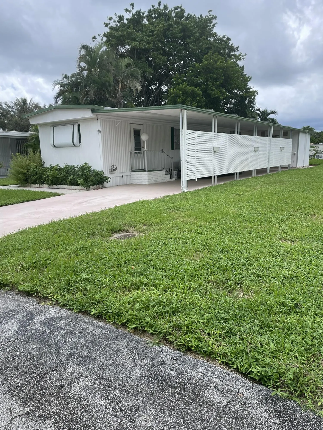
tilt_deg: -8.8
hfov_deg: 53.1
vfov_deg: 67.3
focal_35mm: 26
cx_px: 162
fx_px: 323
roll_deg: +2.0
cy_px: 215
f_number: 1.6
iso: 32
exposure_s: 1/1825
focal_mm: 4.2
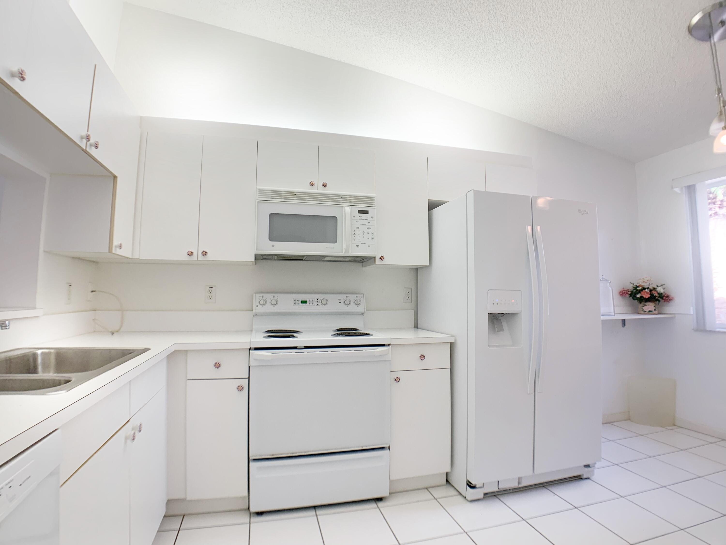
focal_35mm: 26
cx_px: 363
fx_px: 545
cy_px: 272
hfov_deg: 67.3
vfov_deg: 53.1
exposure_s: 1/120
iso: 64
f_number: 1.8
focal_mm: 4.25
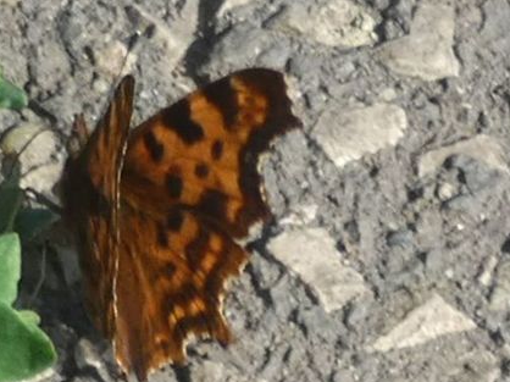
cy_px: 232
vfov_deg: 5.2
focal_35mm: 288
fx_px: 4241
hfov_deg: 6.9
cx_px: 162
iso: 80
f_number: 5.3
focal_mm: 25.2
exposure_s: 1/125
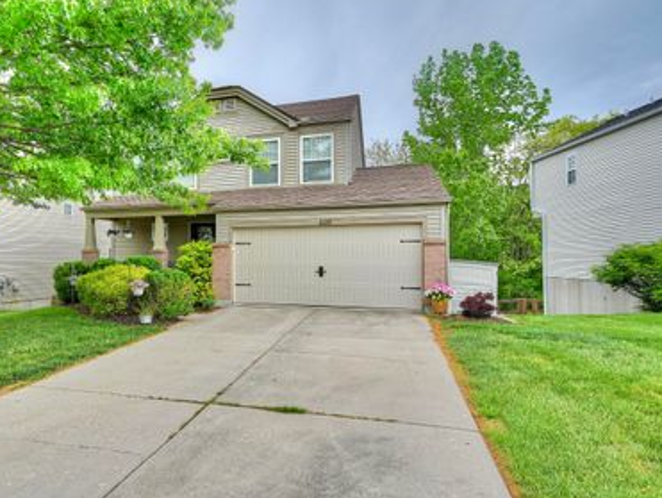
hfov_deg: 72.9
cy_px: 254
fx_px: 434
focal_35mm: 23
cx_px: 230
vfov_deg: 59.7
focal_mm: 17.5
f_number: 10
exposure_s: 1/30
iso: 100
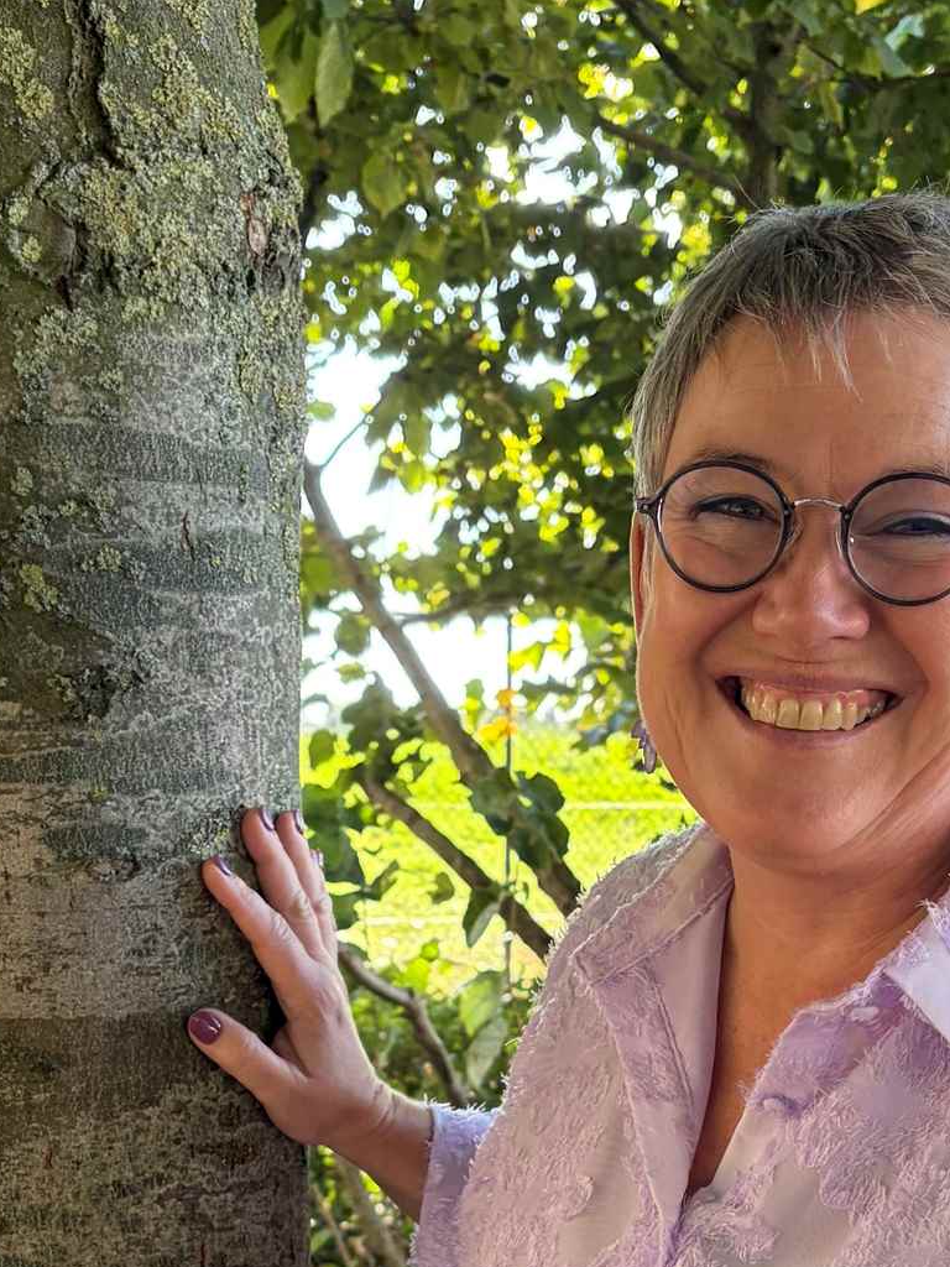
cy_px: 1146
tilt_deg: -7.8
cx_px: 458
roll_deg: -1.8
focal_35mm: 65
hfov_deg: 22.6
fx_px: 2378
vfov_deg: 28.6
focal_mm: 5.96
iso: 80
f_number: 1.6
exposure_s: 1/207
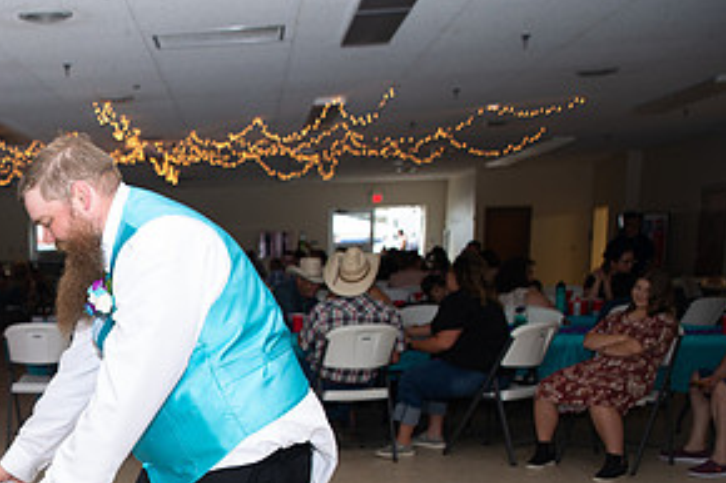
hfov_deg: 34.8
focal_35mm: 52
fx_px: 1048
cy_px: 464
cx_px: 5
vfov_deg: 24.9
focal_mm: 26
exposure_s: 1/125
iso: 800
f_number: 3.5
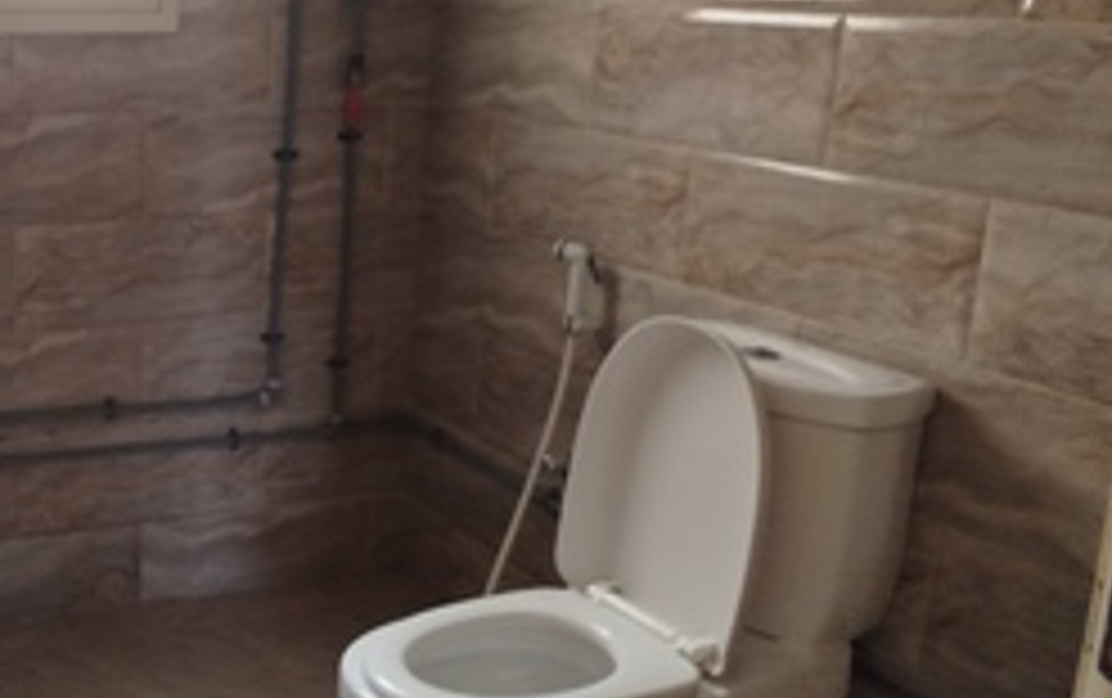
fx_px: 1426
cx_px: 101
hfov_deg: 39.4
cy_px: 335
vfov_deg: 27.5
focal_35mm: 47
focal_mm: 5.31
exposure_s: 1/33
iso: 64
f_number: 1.7
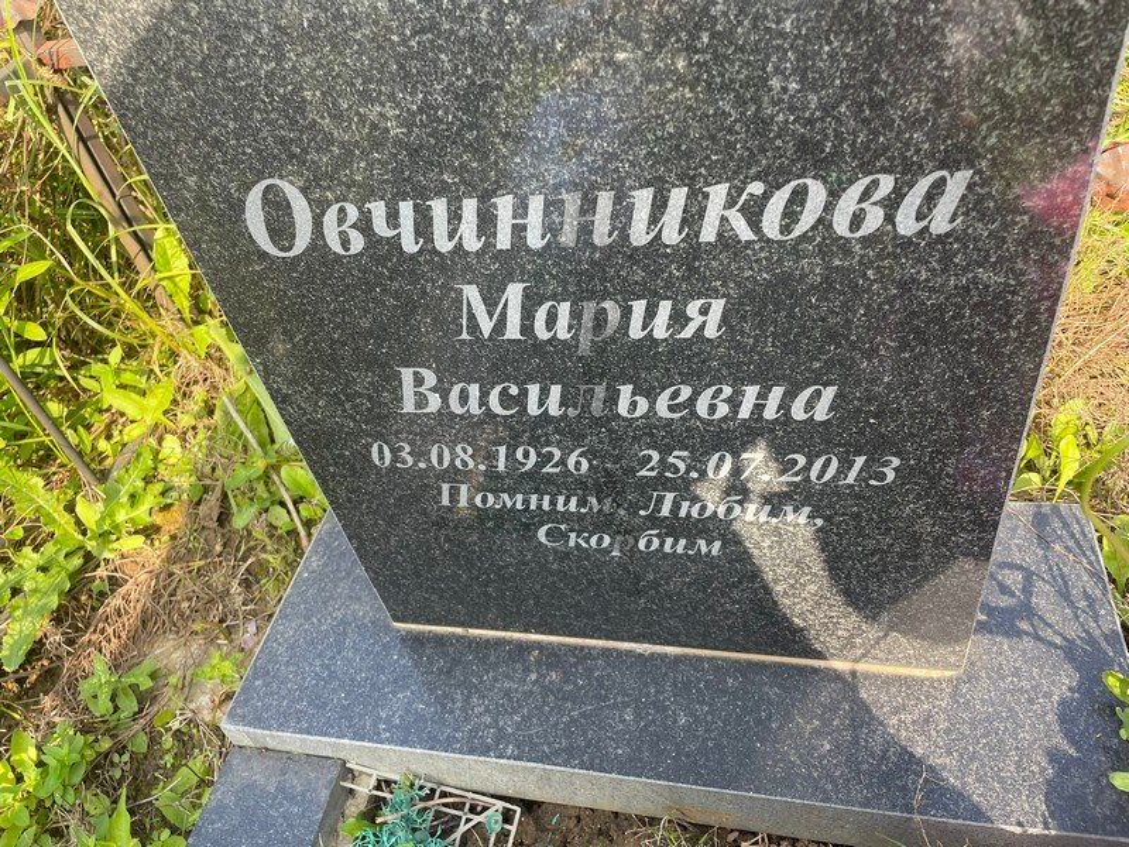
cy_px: 424
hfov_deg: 67.3
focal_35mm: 26
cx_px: 564
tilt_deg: -45.2
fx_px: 848
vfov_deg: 53.1
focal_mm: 4.2
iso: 32
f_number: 1.6
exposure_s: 1/319
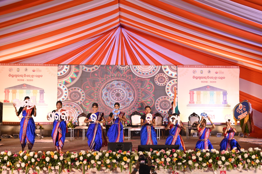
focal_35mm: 47
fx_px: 342
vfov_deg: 28.6
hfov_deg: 41.9
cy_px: 87
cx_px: 131
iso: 400
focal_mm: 47
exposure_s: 1/100
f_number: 4
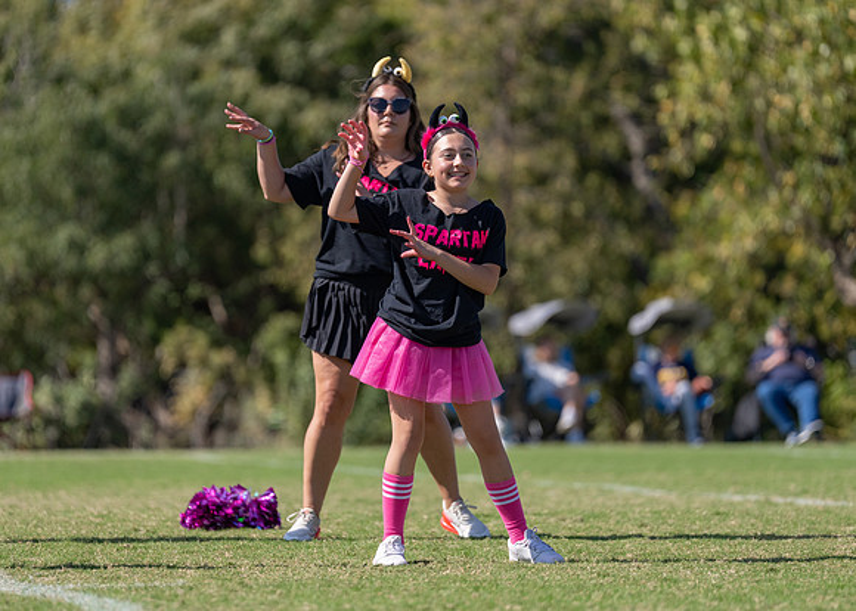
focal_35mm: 243
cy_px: 278
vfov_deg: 5.9
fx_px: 5908
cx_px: 381
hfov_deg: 8.3
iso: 320
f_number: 2.8
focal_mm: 200
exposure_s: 1/6400
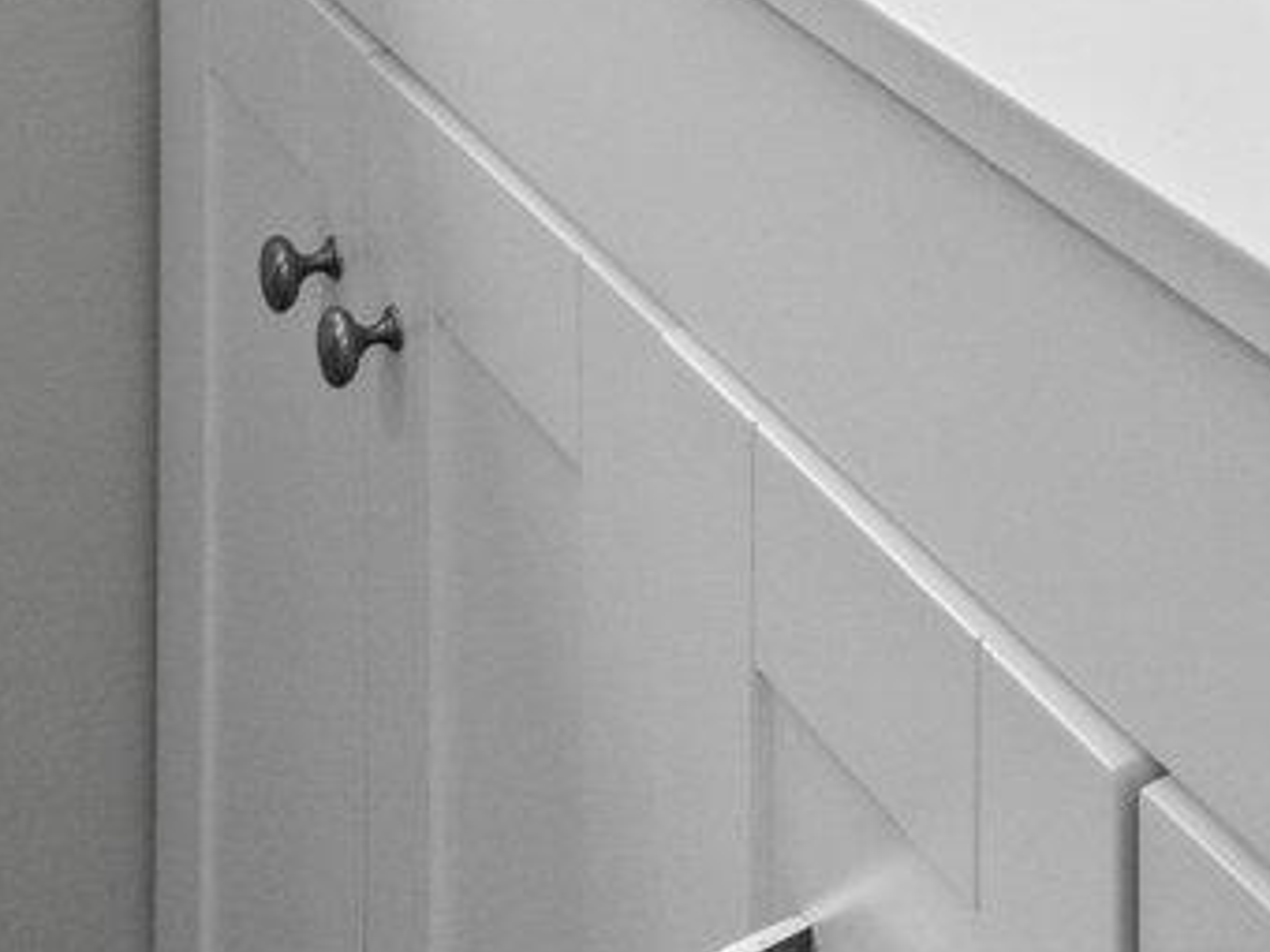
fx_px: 2972
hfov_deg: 20.3
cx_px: 1957
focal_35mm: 81
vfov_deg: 13.6
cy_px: -1271
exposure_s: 1/15
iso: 400
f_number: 9
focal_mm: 14
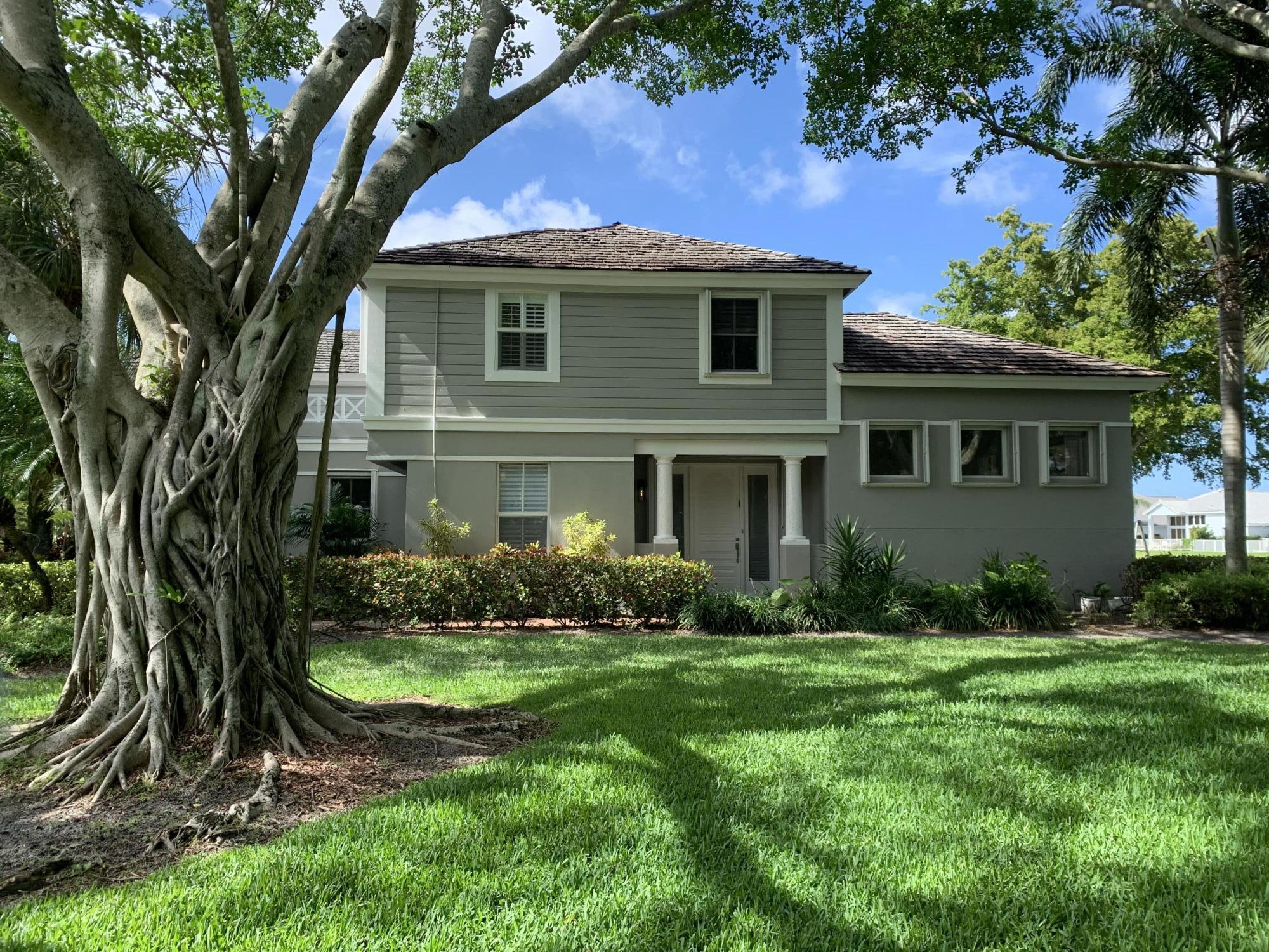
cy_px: 476
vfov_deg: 53.1
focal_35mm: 26
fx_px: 953
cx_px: 634
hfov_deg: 67.3
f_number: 1.8
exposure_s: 1/643
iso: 25
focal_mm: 4.25
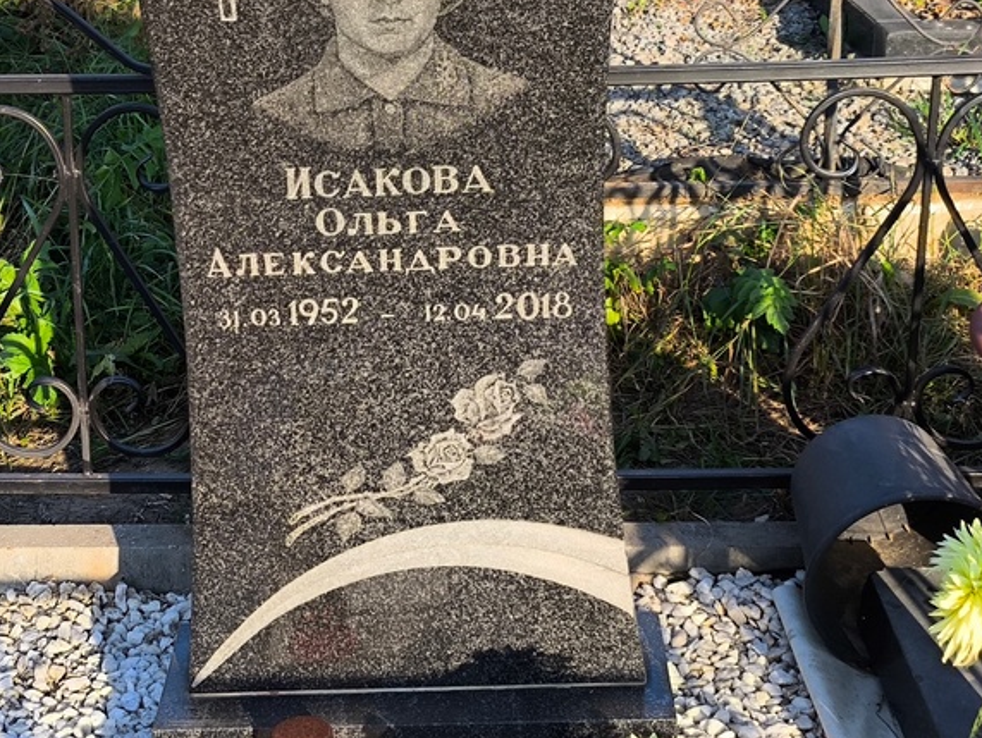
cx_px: 367
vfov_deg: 21.0
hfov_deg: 27.7
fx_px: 1987
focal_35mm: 70
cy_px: 263
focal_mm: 4.71
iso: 50
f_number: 1.7
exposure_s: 1/746
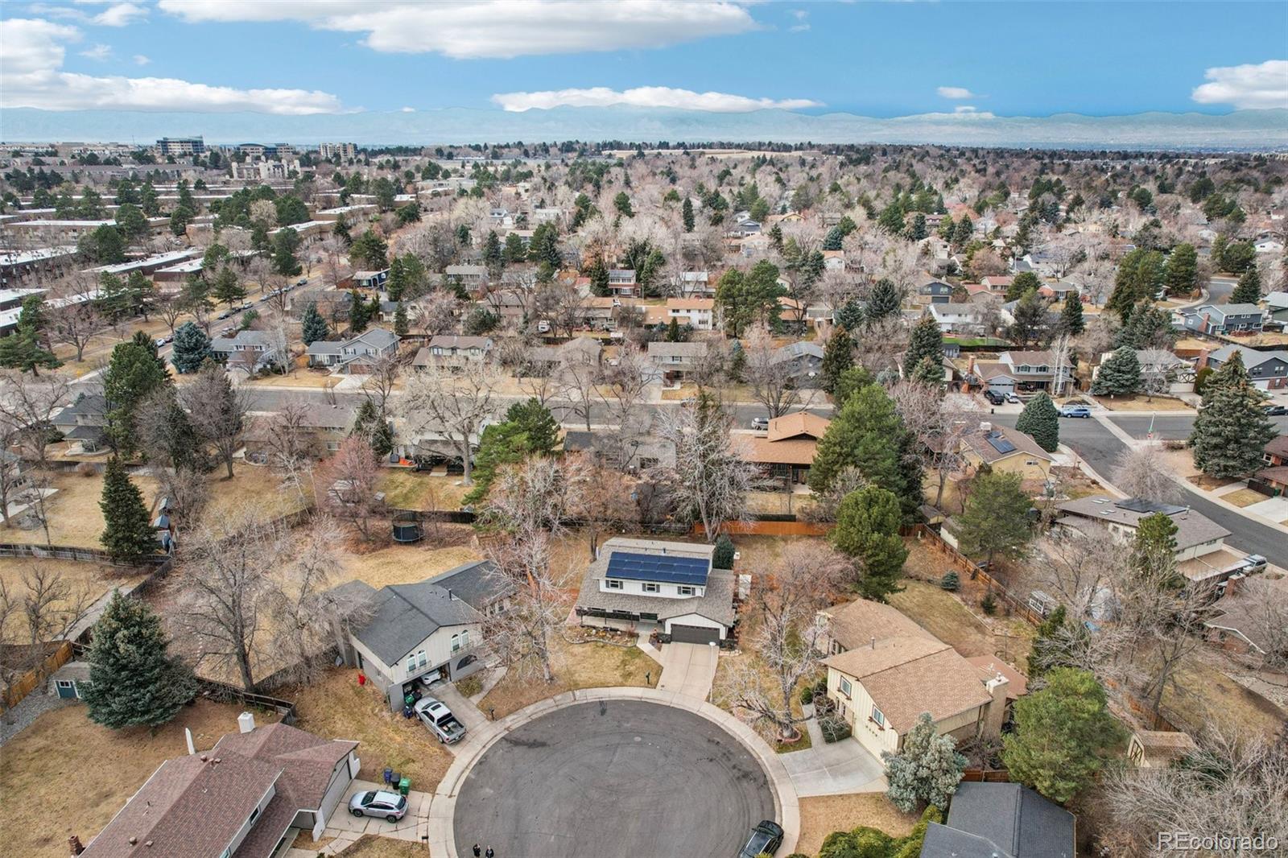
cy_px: 429
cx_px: 644
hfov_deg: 78.6
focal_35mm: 22
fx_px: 787
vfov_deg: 57.2
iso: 160
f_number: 2.8
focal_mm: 8.4
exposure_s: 1/1500
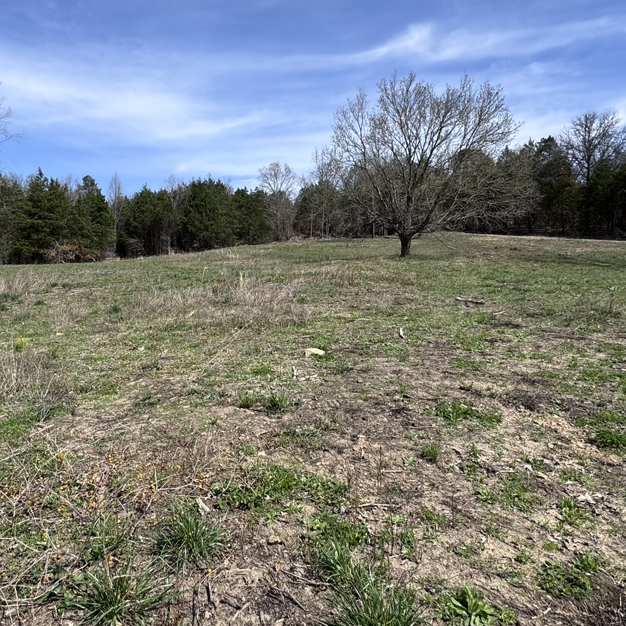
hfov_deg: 64.5
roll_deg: -1.9
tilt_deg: -0.4
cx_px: 253
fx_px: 491
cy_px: 284
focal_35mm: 24
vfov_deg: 64.9
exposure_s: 1/1789
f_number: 2.2
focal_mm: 2.22
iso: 50
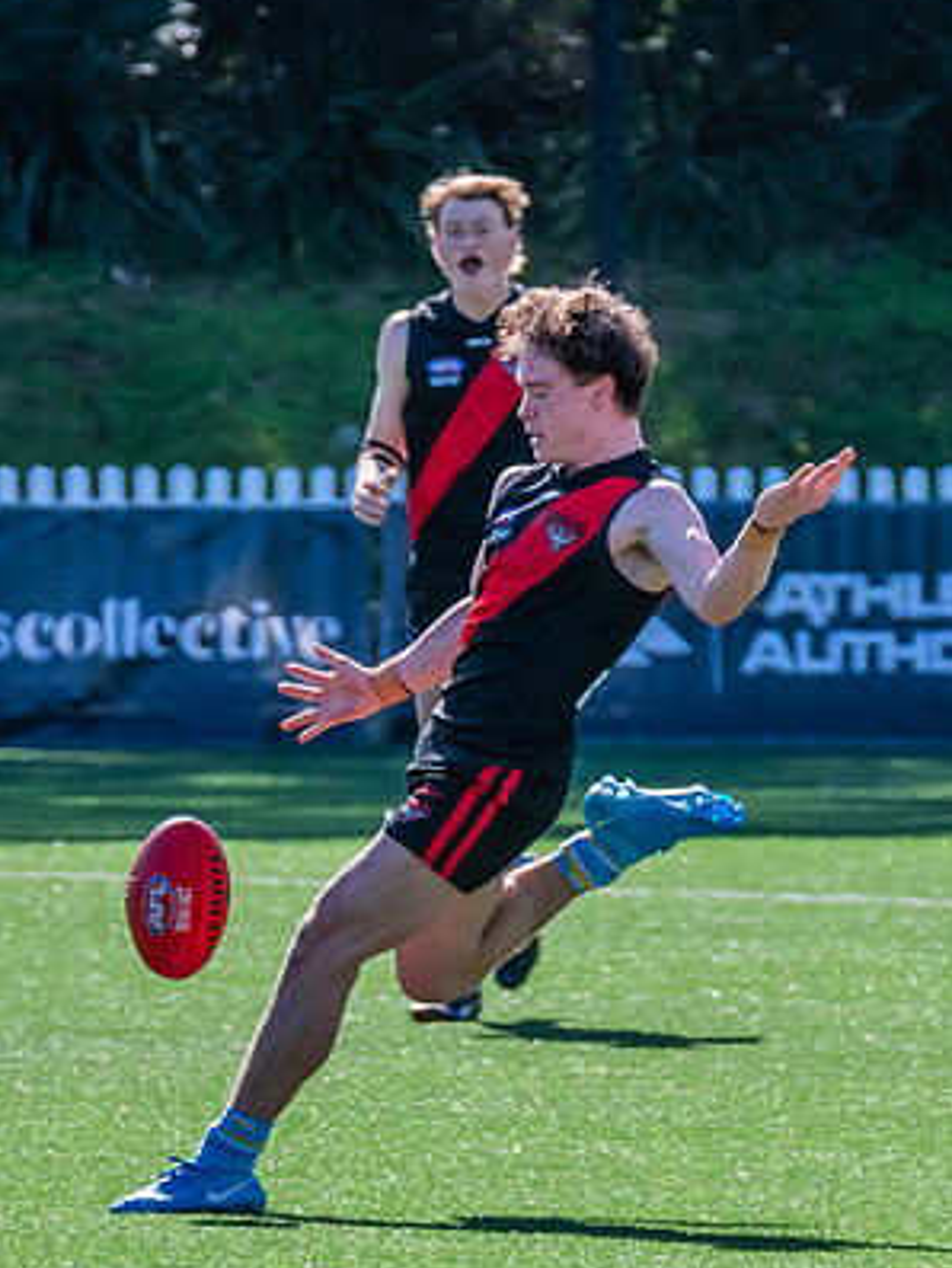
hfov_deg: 1.6
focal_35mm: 910
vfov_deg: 2.2
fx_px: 33351
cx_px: 454
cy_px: 820
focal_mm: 410
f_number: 11
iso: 800
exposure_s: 1/1000
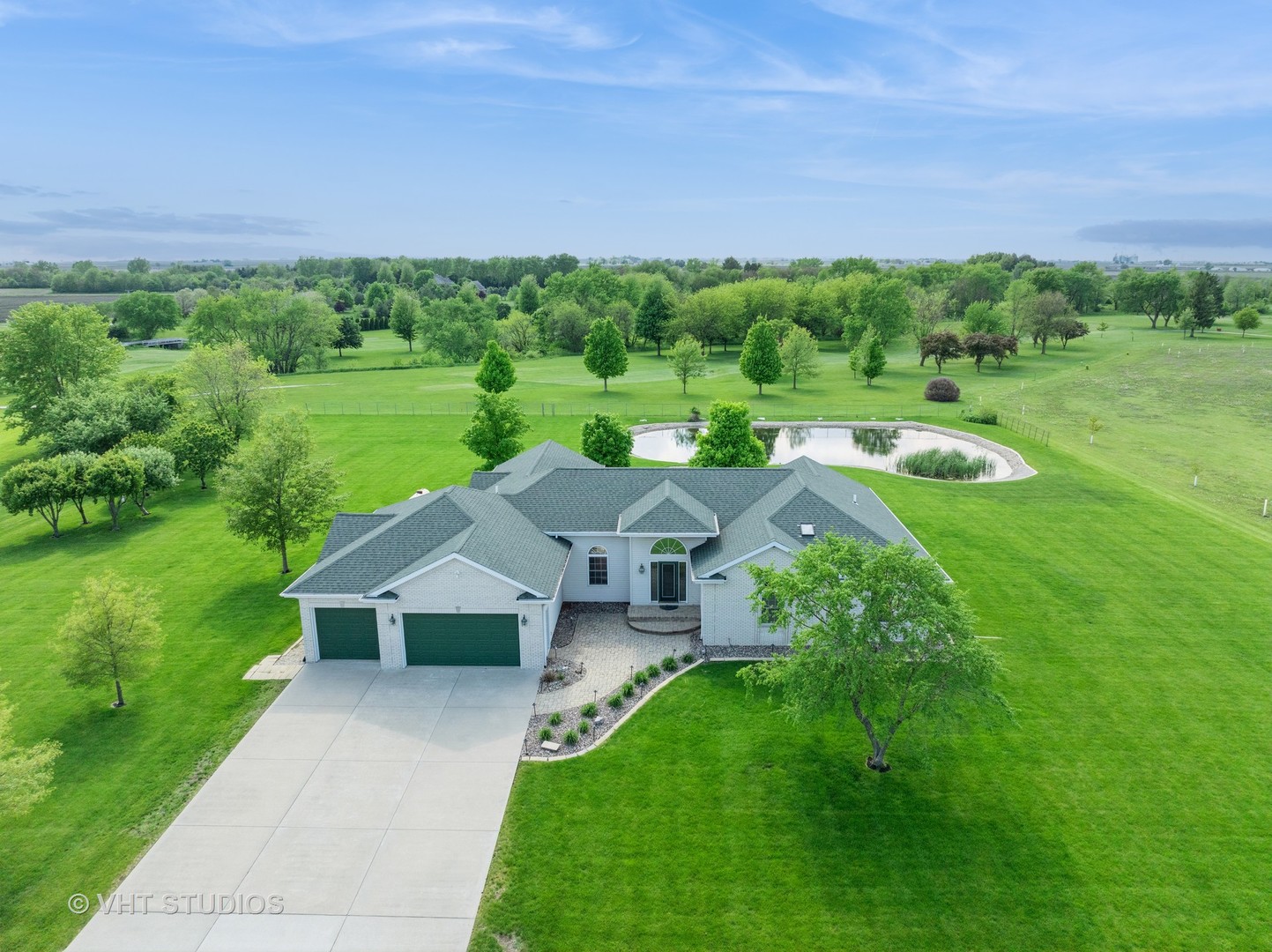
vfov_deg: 56.8
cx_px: 636
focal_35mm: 24
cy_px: 476
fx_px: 881
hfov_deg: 71.6
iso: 400
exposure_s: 1/2000
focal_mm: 12.29
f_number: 2.8
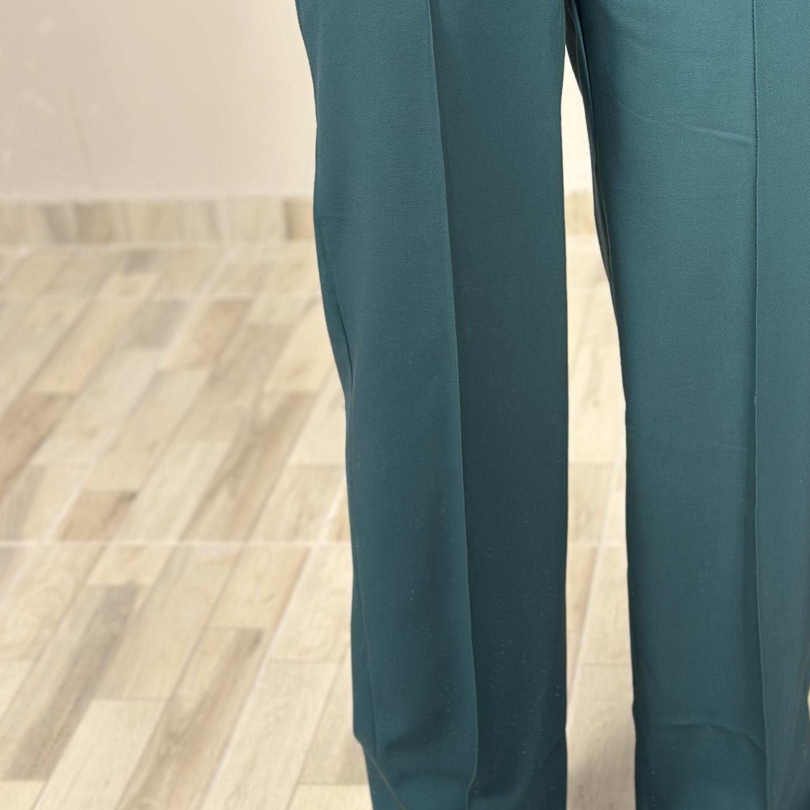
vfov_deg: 22.0
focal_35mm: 78
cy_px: 231
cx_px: 532
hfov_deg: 22.1
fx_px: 2065
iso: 100
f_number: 1.78
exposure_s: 1/50
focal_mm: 6.86
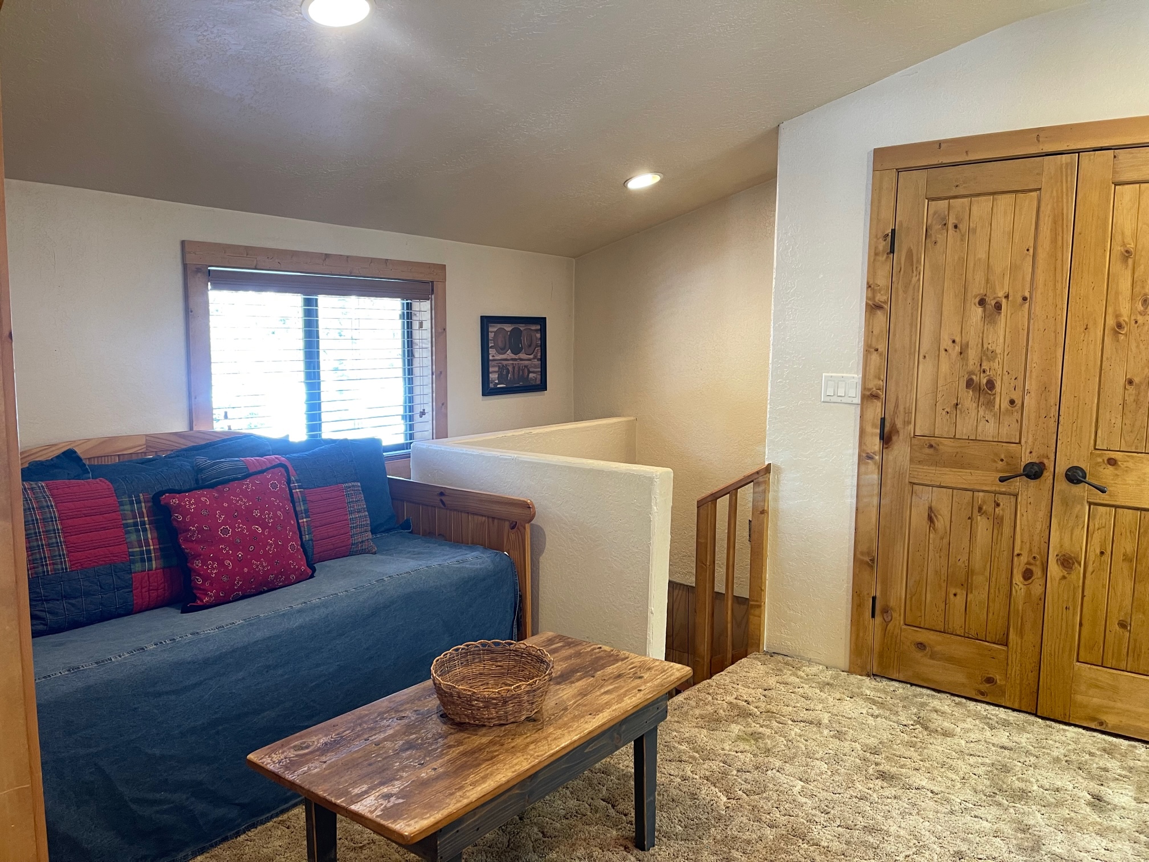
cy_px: 431
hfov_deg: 67.3
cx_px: 574
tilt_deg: -6.9
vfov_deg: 53.1
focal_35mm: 26
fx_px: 863
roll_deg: -0.8
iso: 160
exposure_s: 1/60
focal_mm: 5.1
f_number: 1.6
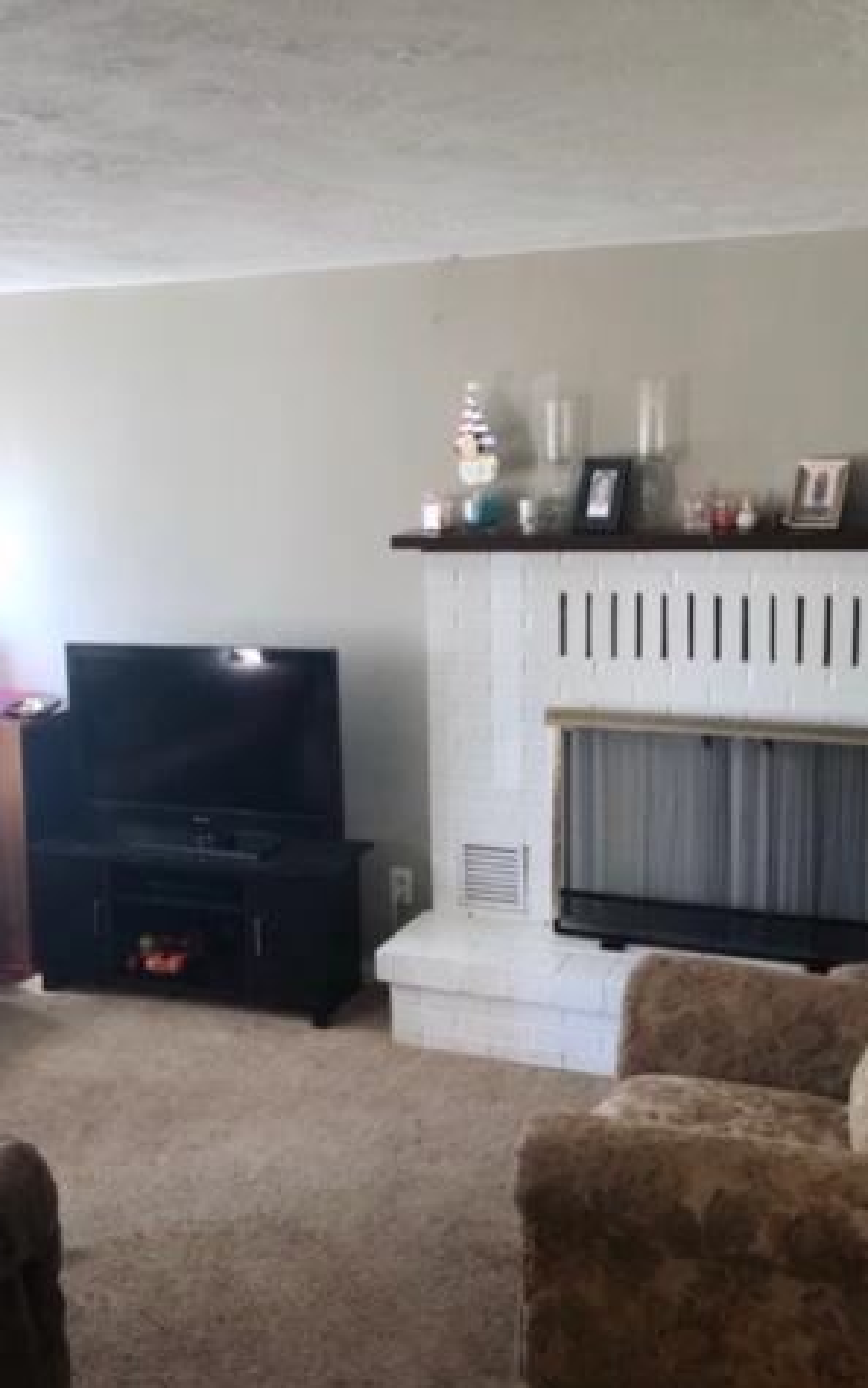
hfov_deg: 31.7
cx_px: 281
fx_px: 1514
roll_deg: +1.4
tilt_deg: -8.8
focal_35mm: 40
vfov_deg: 49.3
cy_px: 698
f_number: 1.8
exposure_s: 1/20
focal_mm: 3.99
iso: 40
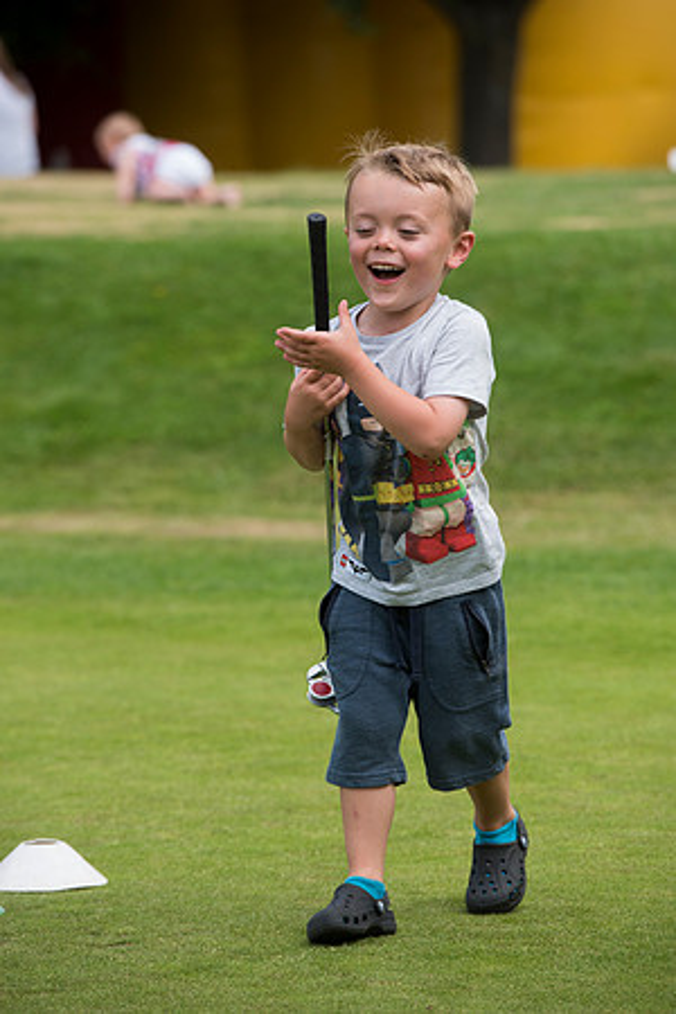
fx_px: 5351
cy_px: 507
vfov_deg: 10.8
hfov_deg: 7.2
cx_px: 338
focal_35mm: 190
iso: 400
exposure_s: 1/1250
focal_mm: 190
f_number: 5.6
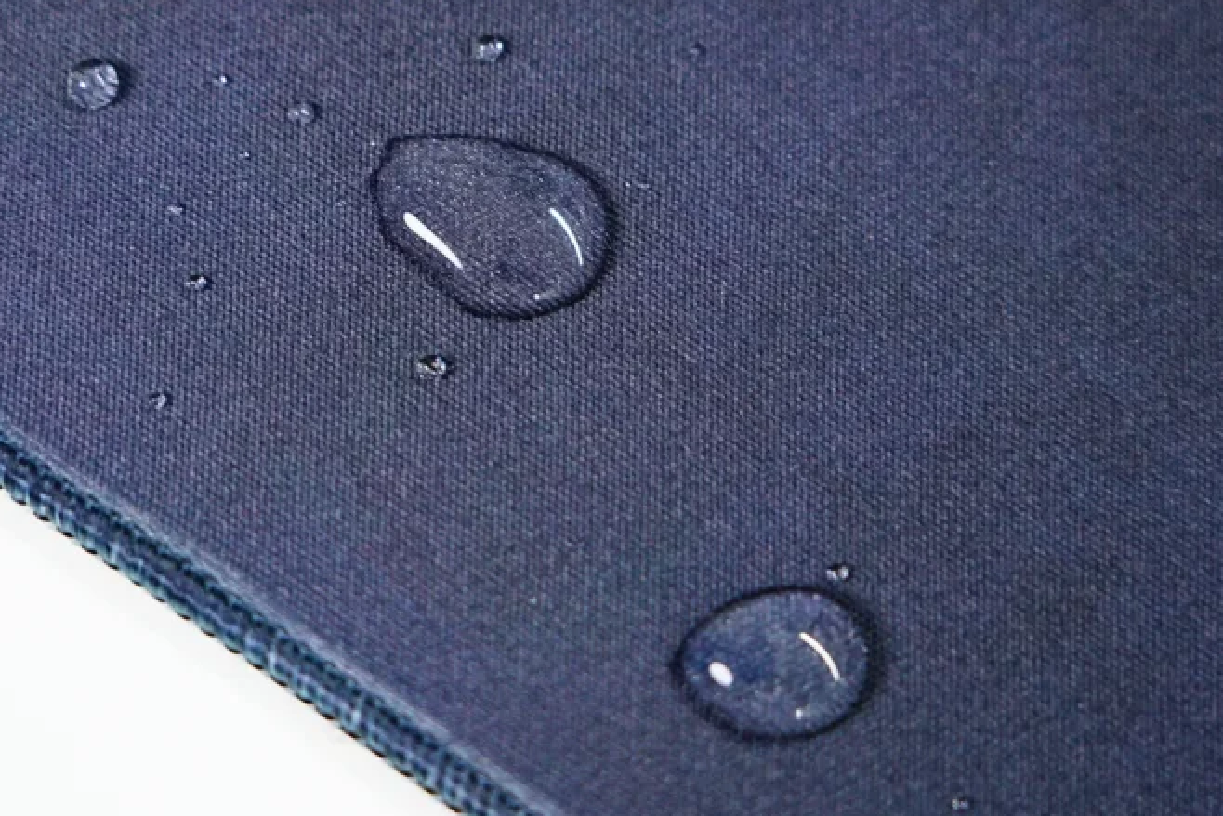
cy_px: 252
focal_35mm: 155
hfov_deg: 13.2
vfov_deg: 8.9
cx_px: 468
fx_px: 5267
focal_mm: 102
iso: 1250
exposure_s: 1/20
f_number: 4.5
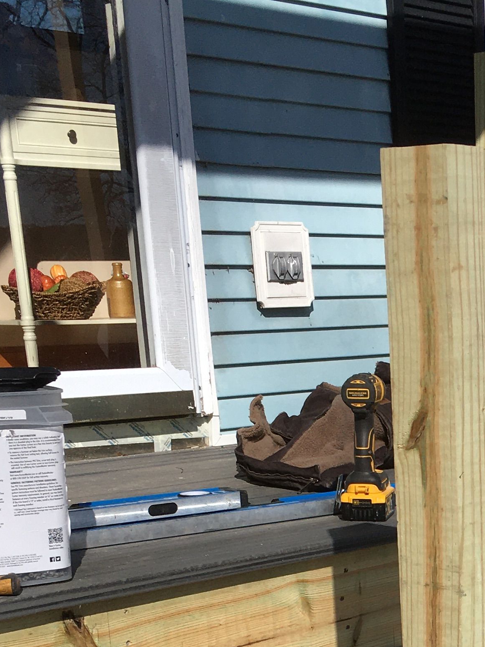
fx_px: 1401
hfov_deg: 18.7
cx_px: 556
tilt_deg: -16.3
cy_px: 723
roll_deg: +0.9
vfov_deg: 24.2
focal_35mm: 75
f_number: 2.2
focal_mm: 4.15
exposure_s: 1/2747
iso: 25
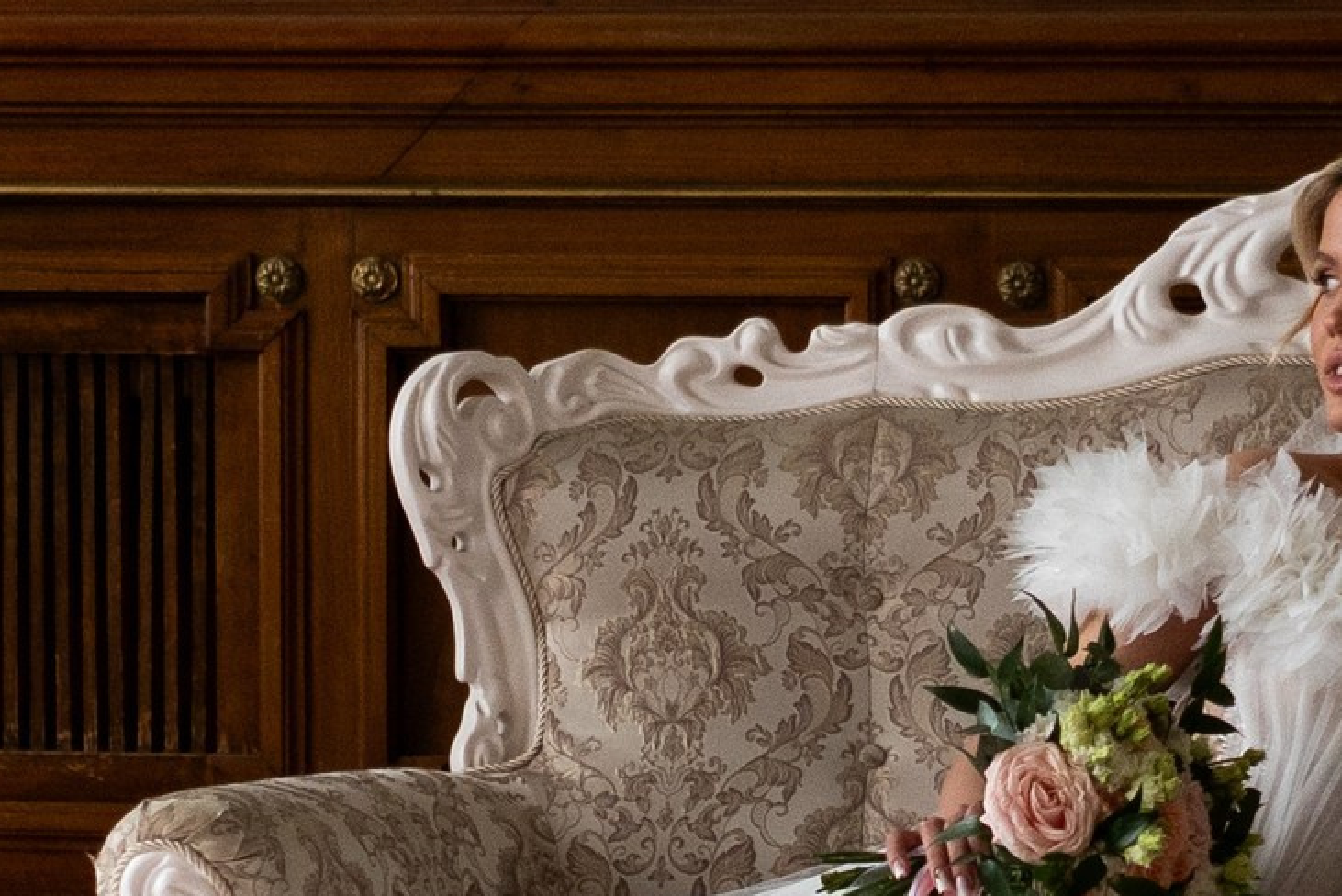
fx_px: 5482
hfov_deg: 13.9
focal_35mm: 147
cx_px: 947
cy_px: 598
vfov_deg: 9.3
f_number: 2
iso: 1250
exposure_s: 1/640
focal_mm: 28
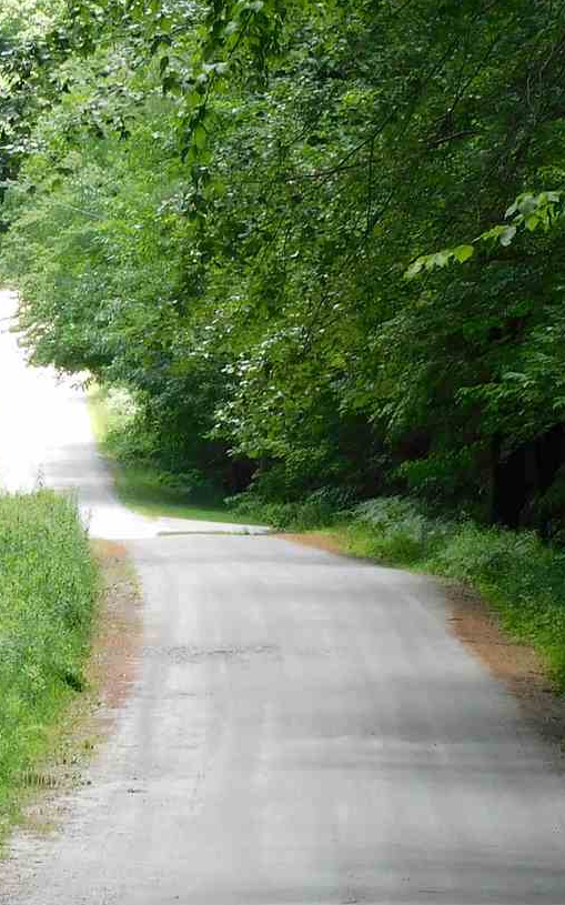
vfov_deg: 8.3
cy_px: 273
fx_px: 6236
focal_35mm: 253
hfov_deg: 5.2
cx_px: 125
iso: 125
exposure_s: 1/100
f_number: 4.8
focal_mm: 17
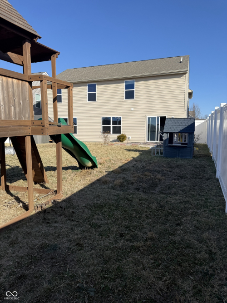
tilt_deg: -3.7
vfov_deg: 71.6
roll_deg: -0.9
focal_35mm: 24
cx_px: 114
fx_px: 210
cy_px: 152
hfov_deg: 56.8
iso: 80
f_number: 1.78
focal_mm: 6.76
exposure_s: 1/3953
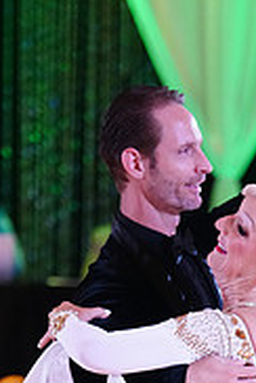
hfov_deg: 4.1
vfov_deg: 6.1
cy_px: 586
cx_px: 282
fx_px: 3552
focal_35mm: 333
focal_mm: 105
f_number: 2.8
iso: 5000
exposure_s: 1/400
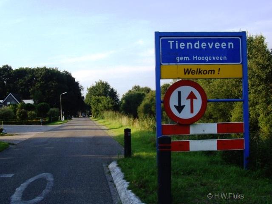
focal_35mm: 38
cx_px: 136
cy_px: 102
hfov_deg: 49.0
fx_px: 299
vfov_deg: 37.7
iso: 64
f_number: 8
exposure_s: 1/80
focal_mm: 7.9
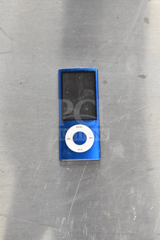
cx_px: 80
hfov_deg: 16.6
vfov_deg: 24.6
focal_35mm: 82
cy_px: 120
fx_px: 550
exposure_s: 1/100
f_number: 5.6
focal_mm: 55
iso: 3600
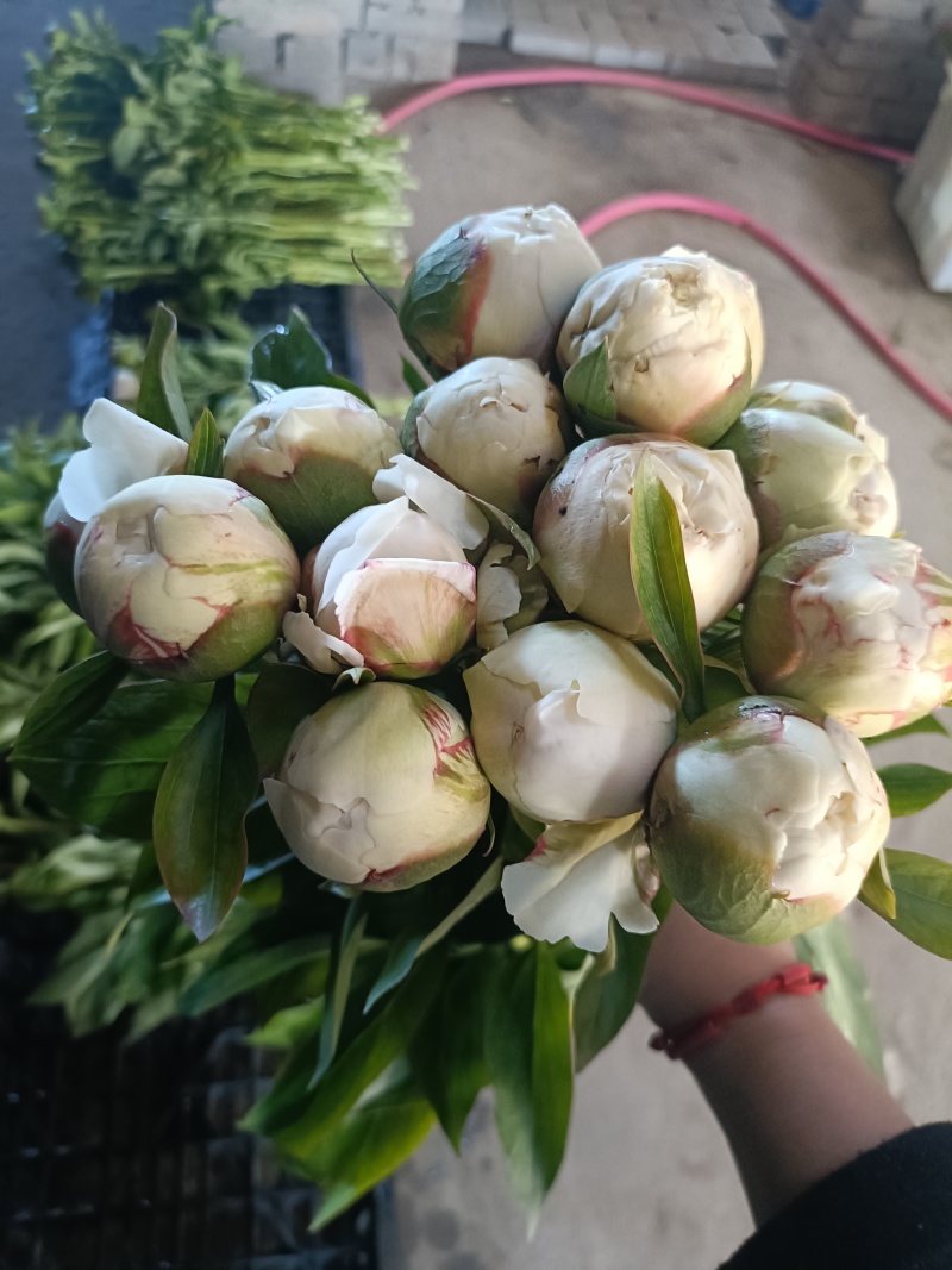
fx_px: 917
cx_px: 476
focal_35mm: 25
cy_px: 635
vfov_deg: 69.4
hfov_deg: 54.9
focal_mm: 4.7
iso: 2159
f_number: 1.7
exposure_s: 1/33.3
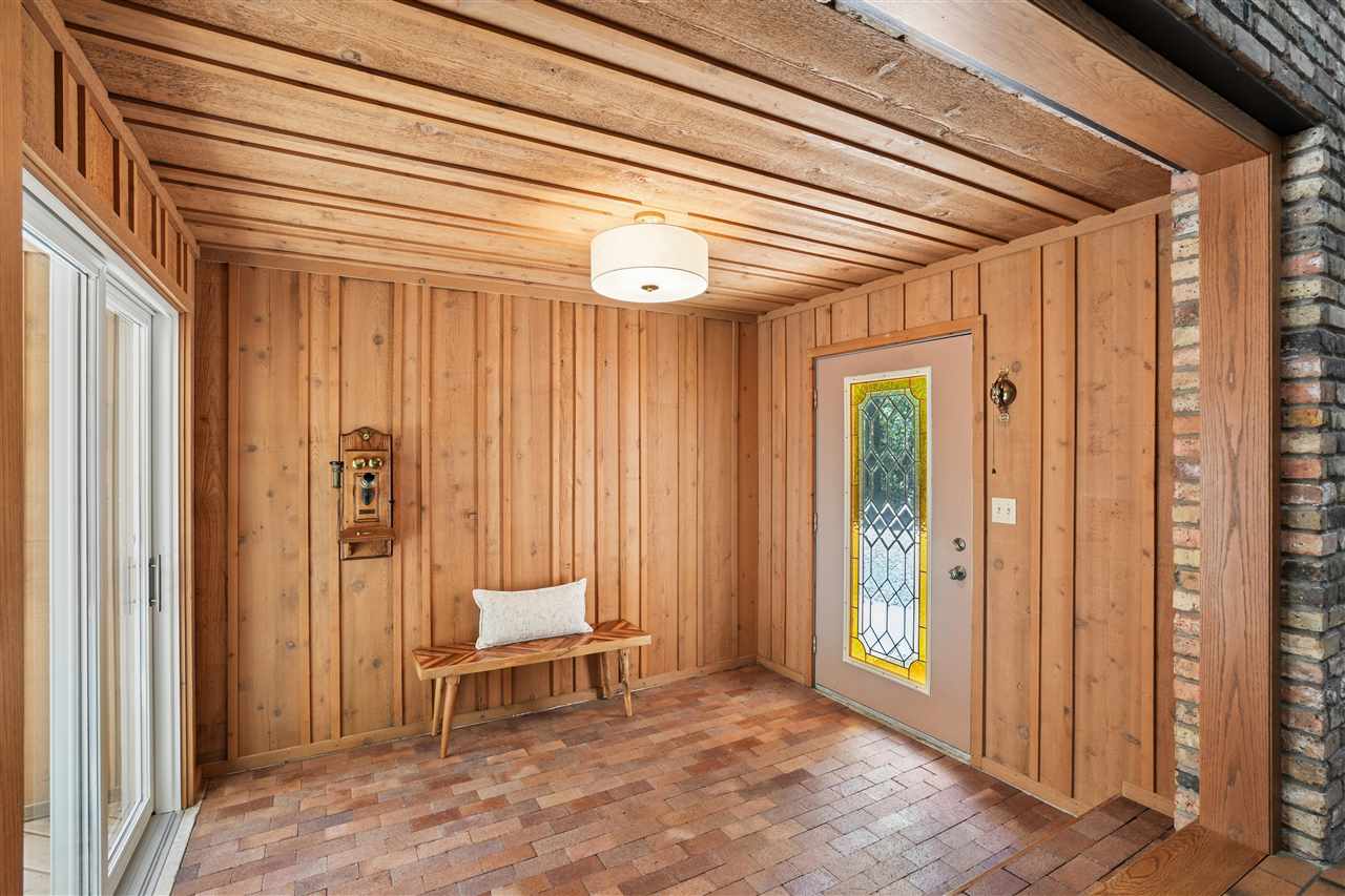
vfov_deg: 70.4
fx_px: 635
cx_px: 672
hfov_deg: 93.3
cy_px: 448
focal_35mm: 17
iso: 400
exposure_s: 1/10
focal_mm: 17
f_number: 9
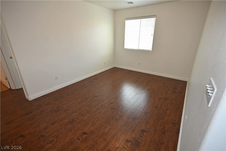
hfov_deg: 93.3
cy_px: 76
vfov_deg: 70.5
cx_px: 113
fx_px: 107
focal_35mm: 17
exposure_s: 1/60
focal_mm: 17
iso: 220
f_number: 4
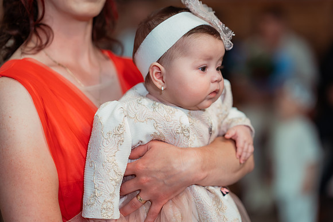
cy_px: 111
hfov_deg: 23.9
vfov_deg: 16.1
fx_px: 786
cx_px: 166
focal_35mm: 85
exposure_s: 1/250
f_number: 2
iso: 1600
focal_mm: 85
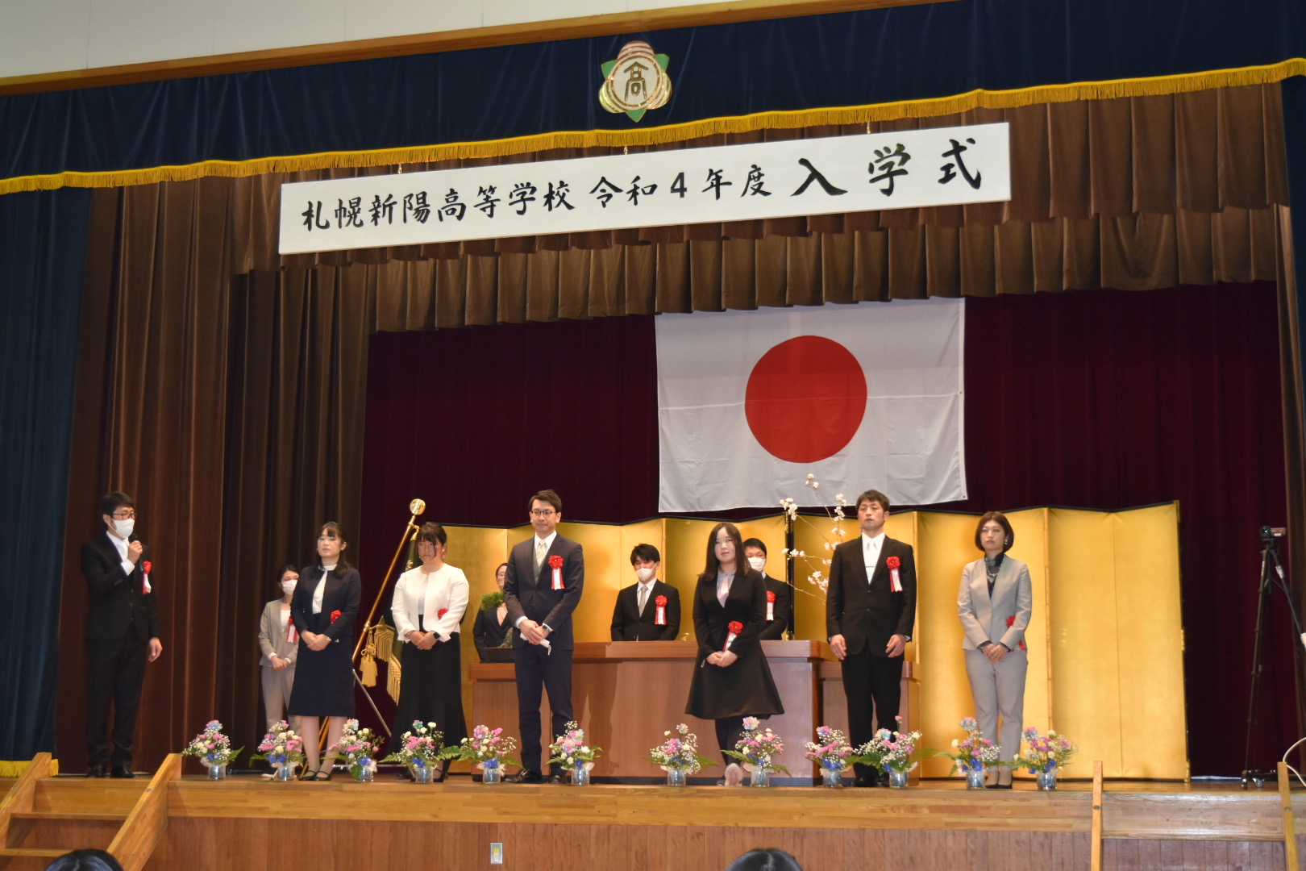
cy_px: 436
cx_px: 653
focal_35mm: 51
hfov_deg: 38.9
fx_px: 1850
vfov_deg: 26.5
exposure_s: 1/60
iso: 1000
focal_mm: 34
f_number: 4.5
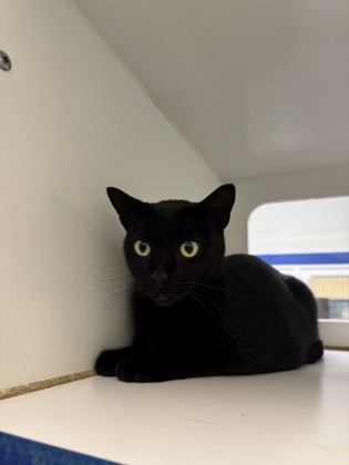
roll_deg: -2.0
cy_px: 232
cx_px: 174
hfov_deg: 56.8
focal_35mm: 24
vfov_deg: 71.6
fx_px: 323
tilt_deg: +12.3
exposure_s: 1/60
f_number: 1.78
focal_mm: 6.76
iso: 160
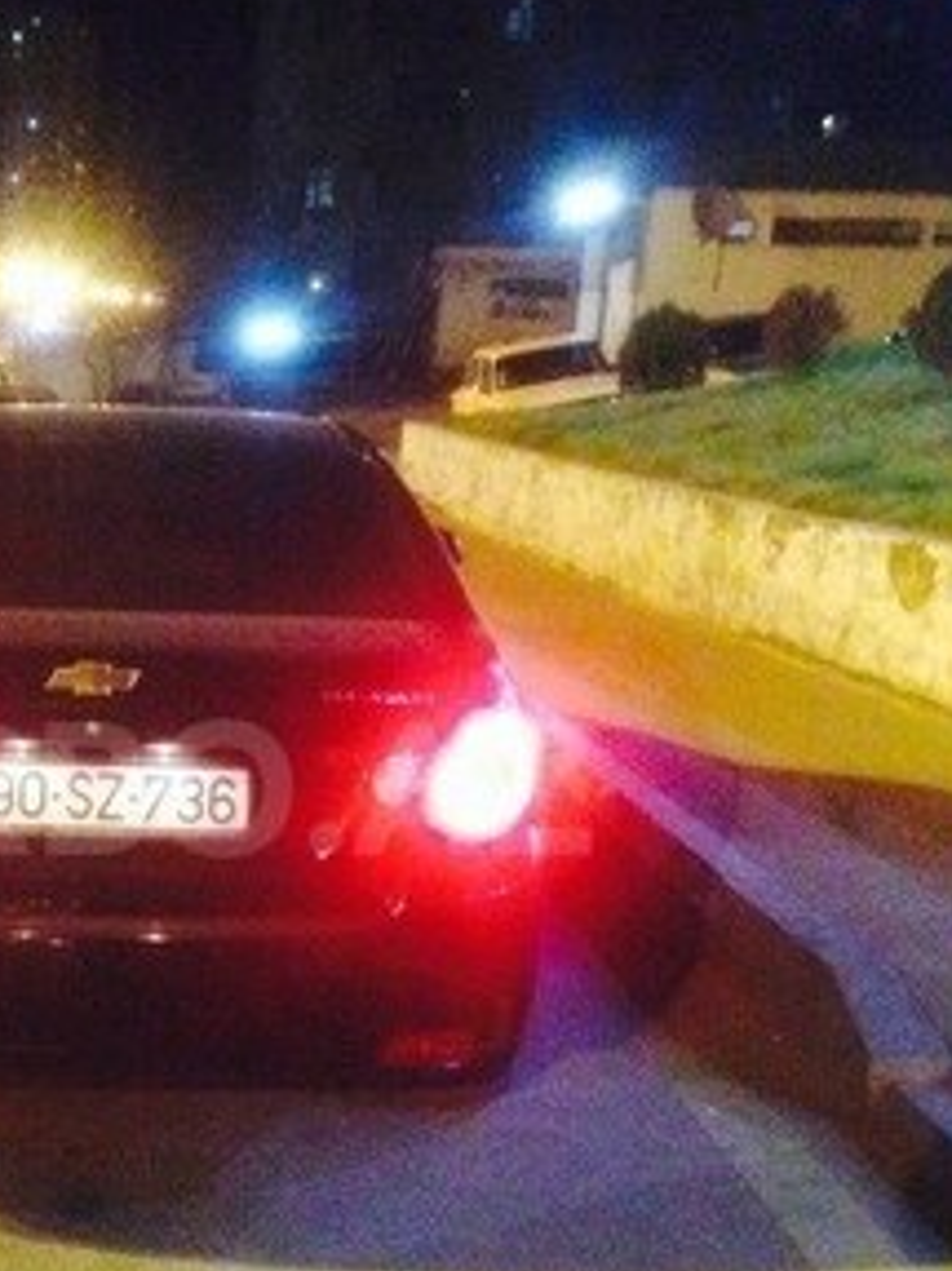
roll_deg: +0.9
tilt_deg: -11.3
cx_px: 137
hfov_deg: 25.0
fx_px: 2092
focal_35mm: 57
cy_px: 788
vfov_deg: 33.6
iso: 800
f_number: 2.4
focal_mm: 4.12
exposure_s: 1/17
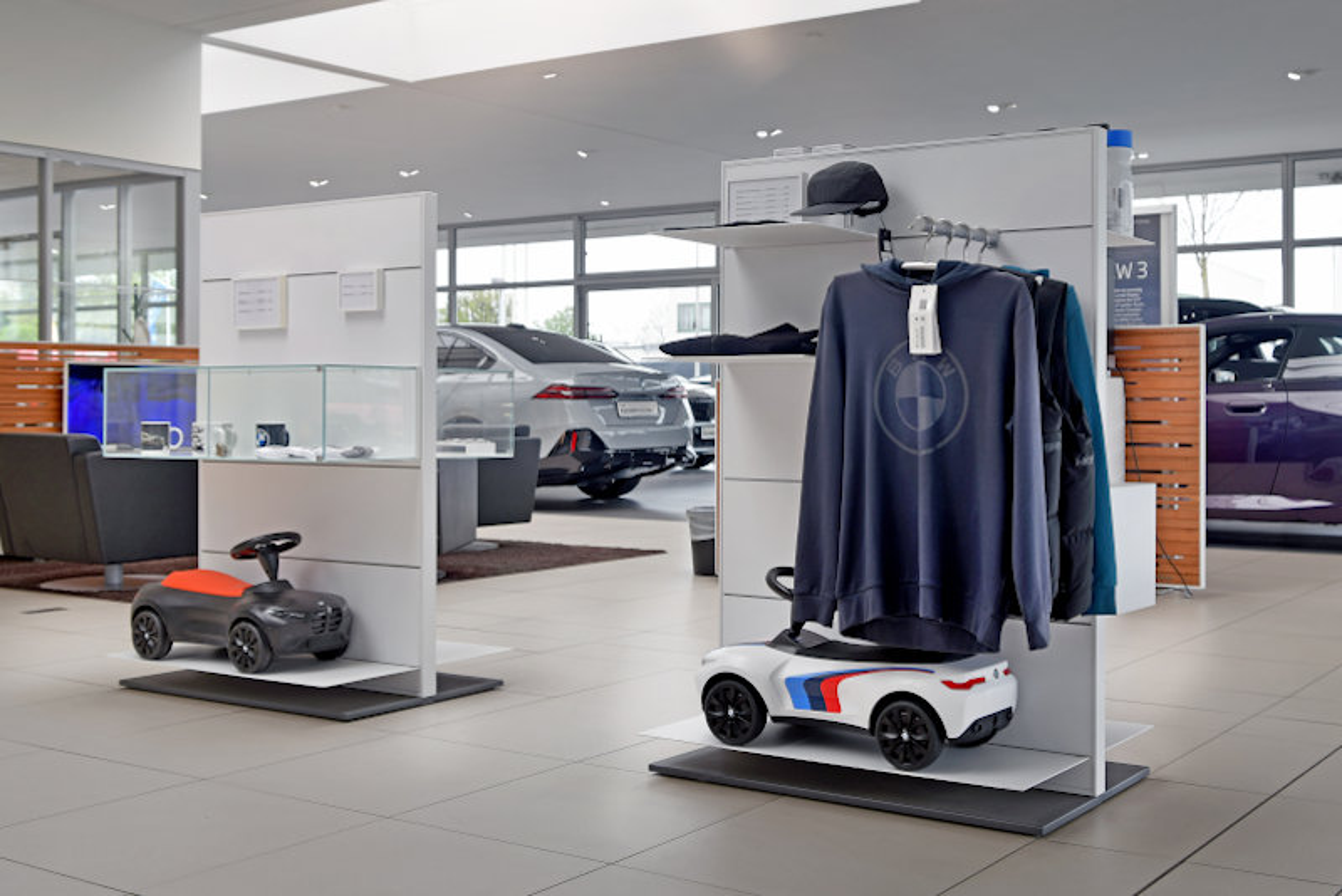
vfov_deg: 41.1
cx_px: 671
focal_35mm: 32
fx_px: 1193
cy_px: 448
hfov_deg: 58.7
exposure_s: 1/45
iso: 200
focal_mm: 32
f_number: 5.6
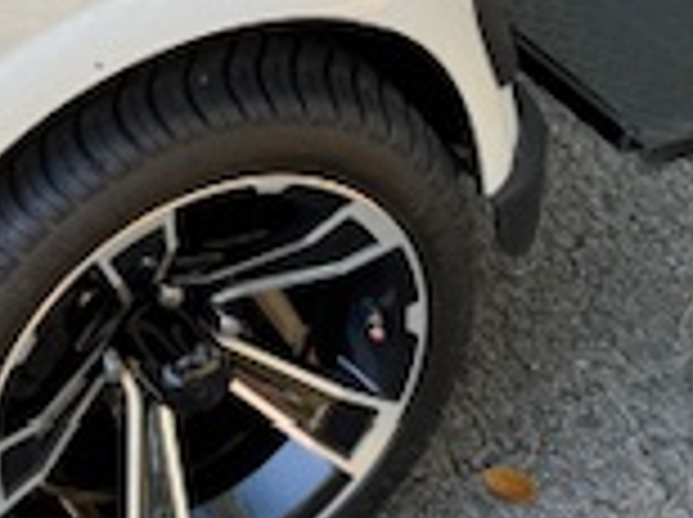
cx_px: -122
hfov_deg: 18.7
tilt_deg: -20.0
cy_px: -288
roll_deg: -2.4
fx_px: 1999
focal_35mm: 100
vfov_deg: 13.7
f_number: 1.78
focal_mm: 6.76
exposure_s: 1/136
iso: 64
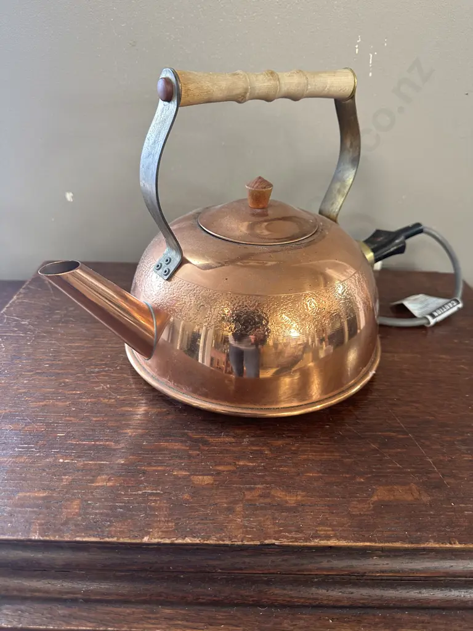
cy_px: 316
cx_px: 236
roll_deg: -2.8
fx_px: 437
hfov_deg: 56.8
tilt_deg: -31.6
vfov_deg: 71.6
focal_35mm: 24
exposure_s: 1/50
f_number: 1.78
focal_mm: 6.86
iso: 320
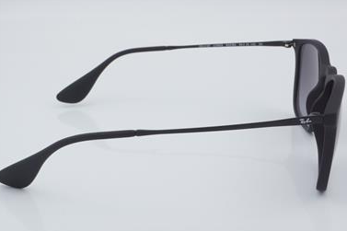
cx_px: 170
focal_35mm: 72
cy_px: 117
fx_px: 689
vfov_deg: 19.0
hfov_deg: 28.3
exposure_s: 1/4
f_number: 32
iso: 100
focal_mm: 45
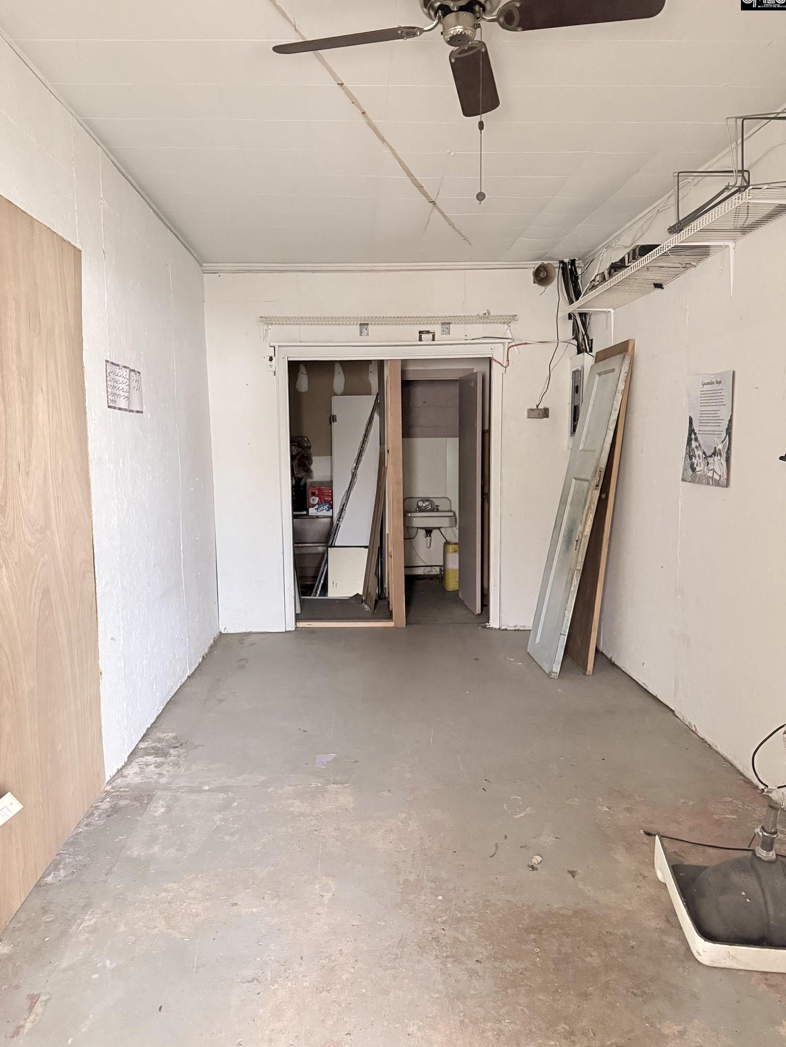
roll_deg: +0.3
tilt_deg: -6.7
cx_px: 377
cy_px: 532
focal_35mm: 25
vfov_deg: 69.4
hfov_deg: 54.9
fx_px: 757
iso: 800
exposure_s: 1/44
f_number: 1.78
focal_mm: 6.76
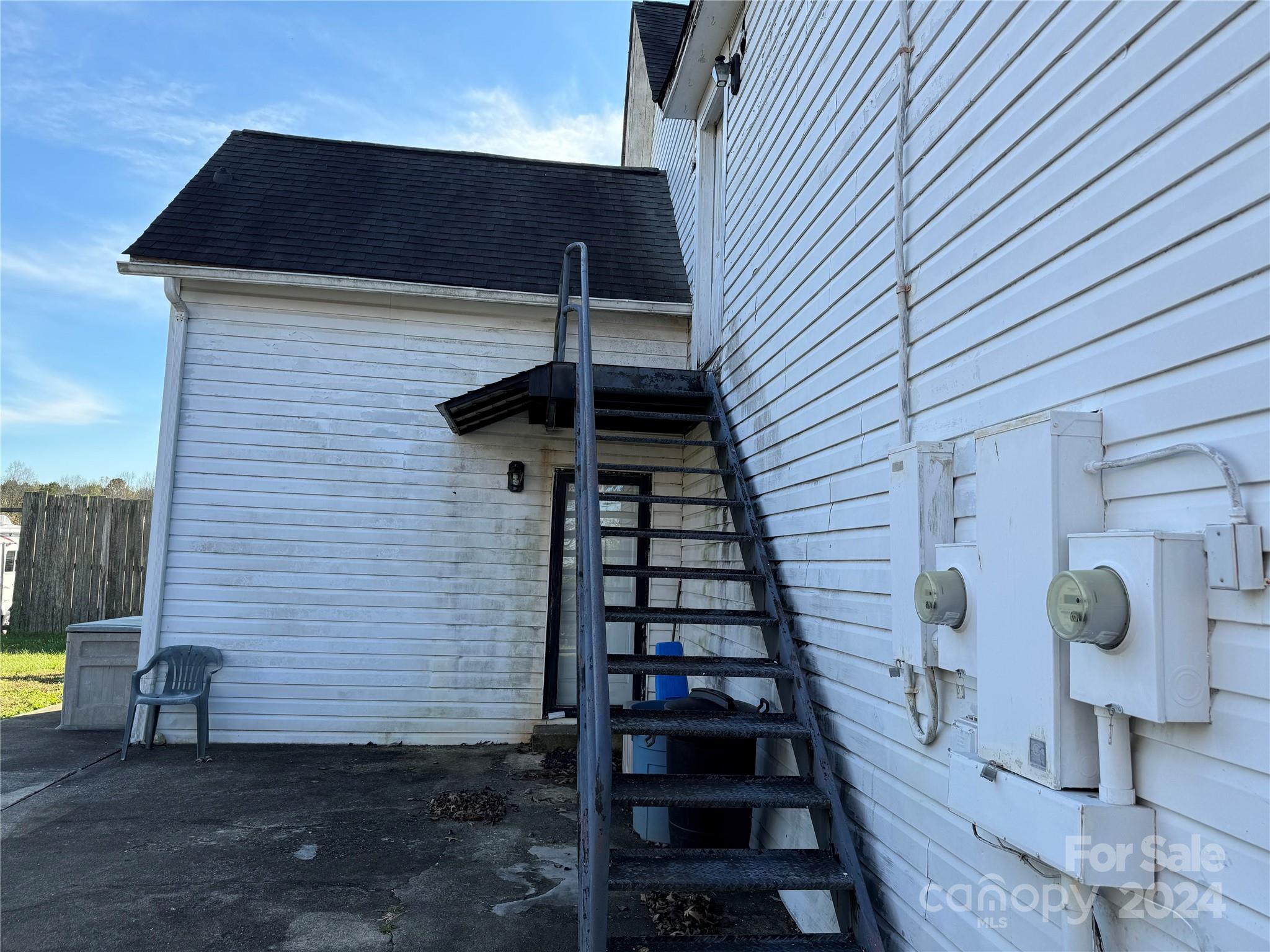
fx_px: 881
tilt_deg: +7.9
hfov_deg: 71.6
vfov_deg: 56.8
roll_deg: -2.5
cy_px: 476
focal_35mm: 24
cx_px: 635
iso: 80
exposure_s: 1/1172
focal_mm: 6.76
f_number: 1.78
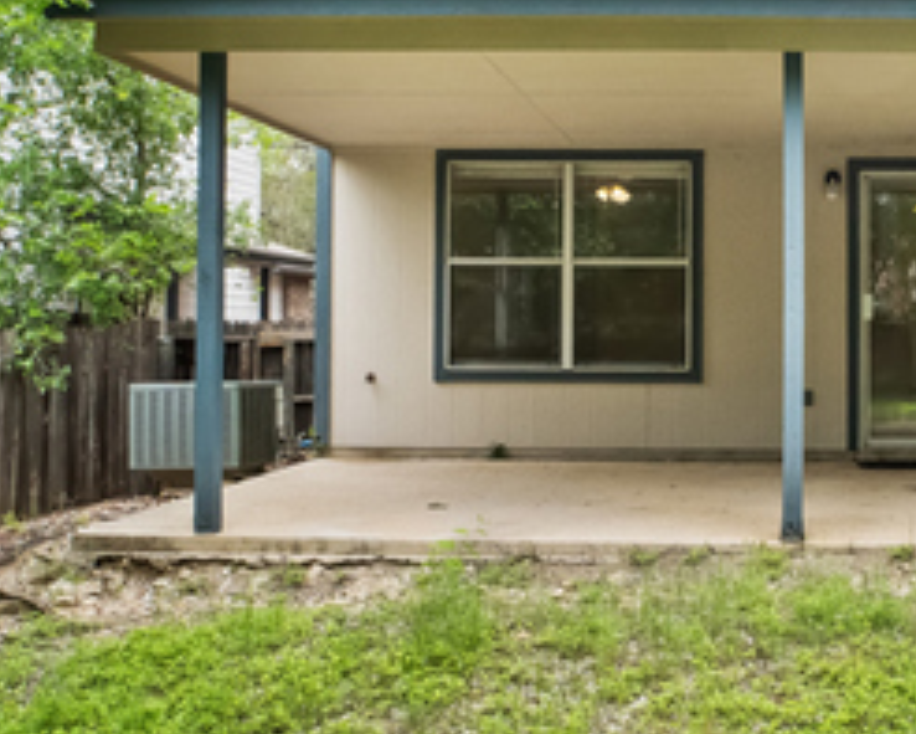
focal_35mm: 40
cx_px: 789
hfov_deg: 42.5
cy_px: 289
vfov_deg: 37.0
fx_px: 1091
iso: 800
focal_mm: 11
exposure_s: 1/800
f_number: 7.1
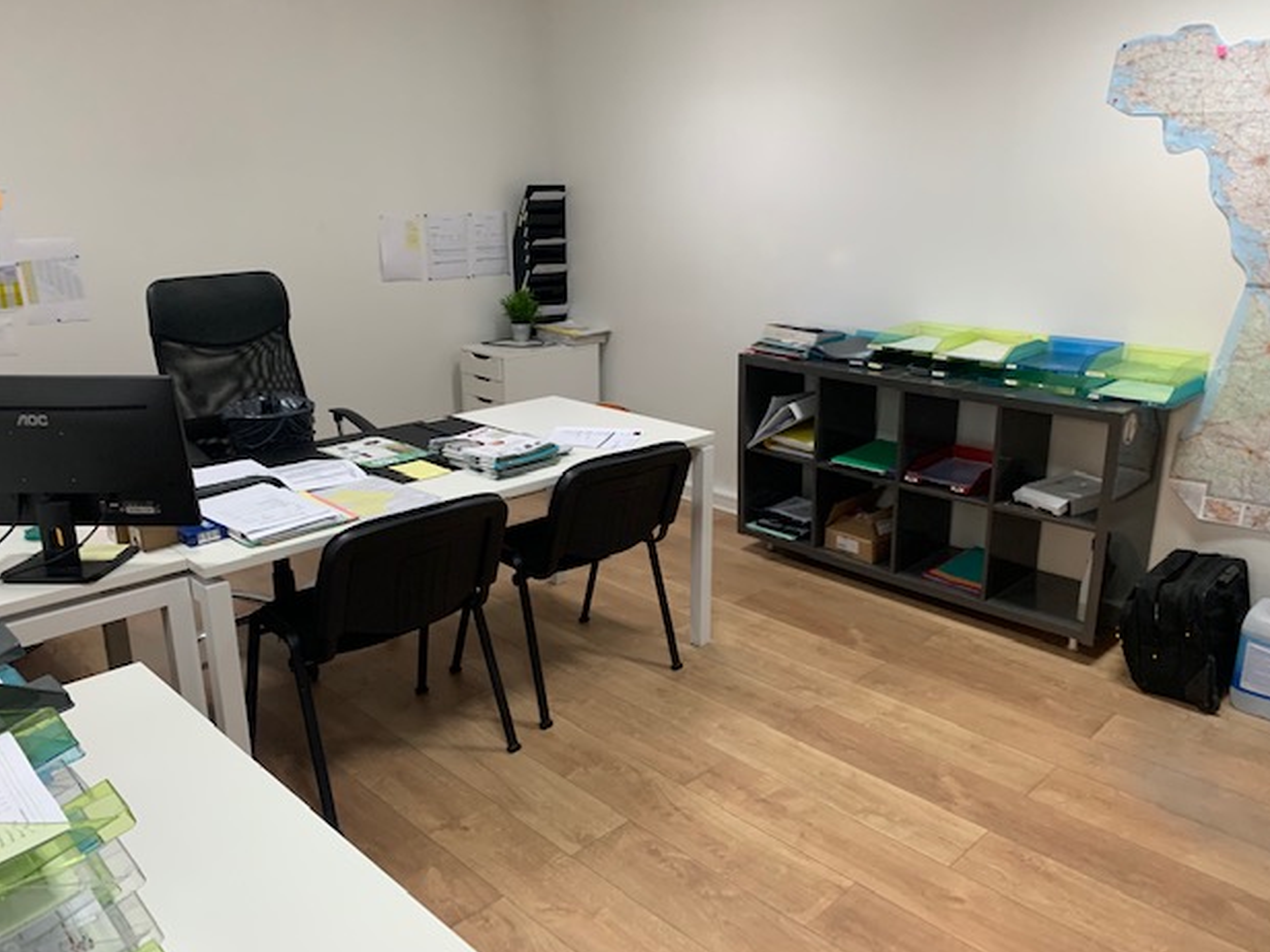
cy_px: 474
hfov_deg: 65.3
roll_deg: +0.3
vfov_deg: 51.4
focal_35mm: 27
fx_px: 991
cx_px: 658
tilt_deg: -17.4
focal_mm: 4.25
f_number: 1.8
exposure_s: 1/49
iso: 250
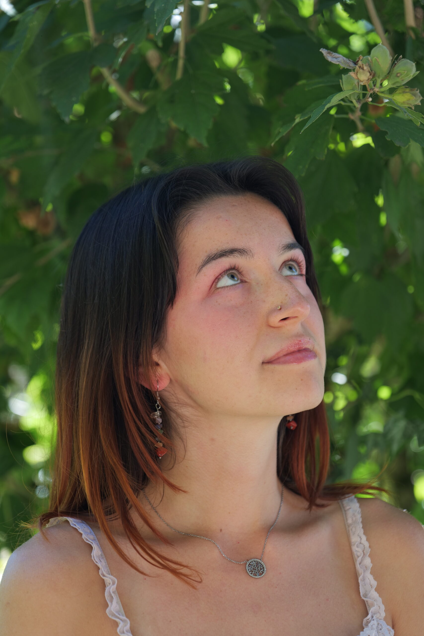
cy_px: 318
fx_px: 1855
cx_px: 212
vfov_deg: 19.5
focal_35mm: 105
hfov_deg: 13.0
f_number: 4
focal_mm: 105
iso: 160
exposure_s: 1/125
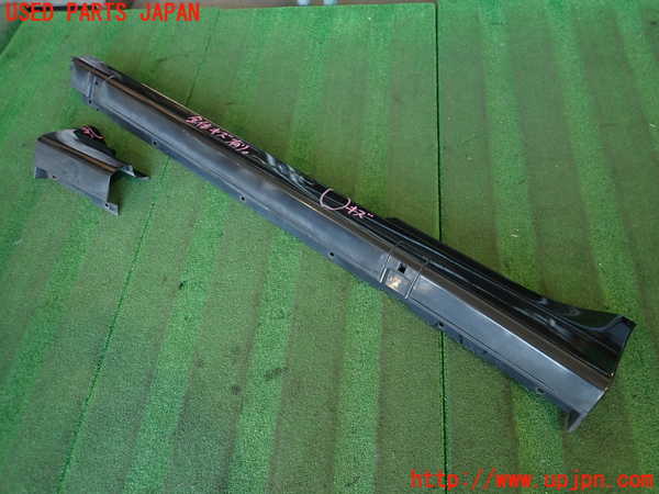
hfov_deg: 69.4
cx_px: 330
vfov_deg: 54.9
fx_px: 476
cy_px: 247
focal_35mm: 25
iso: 200
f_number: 2
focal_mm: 4.5
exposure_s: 1/50
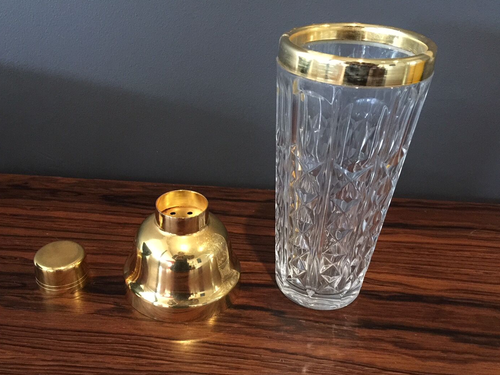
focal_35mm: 34
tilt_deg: -33.1
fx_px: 491
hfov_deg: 53.8
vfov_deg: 41.7
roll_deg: -1.3
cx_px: 220
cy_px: 218
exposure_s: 1/8
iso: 200
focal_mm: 4.15
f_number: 2.2
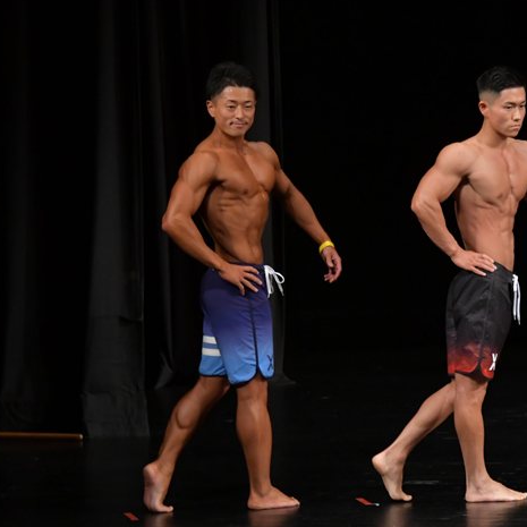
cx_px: 424
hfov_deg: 4.6
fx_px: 6580
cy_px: 248
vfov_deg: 4.6
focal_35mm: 382
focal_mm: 180
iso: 3200
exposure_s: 1/400
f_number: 5.6
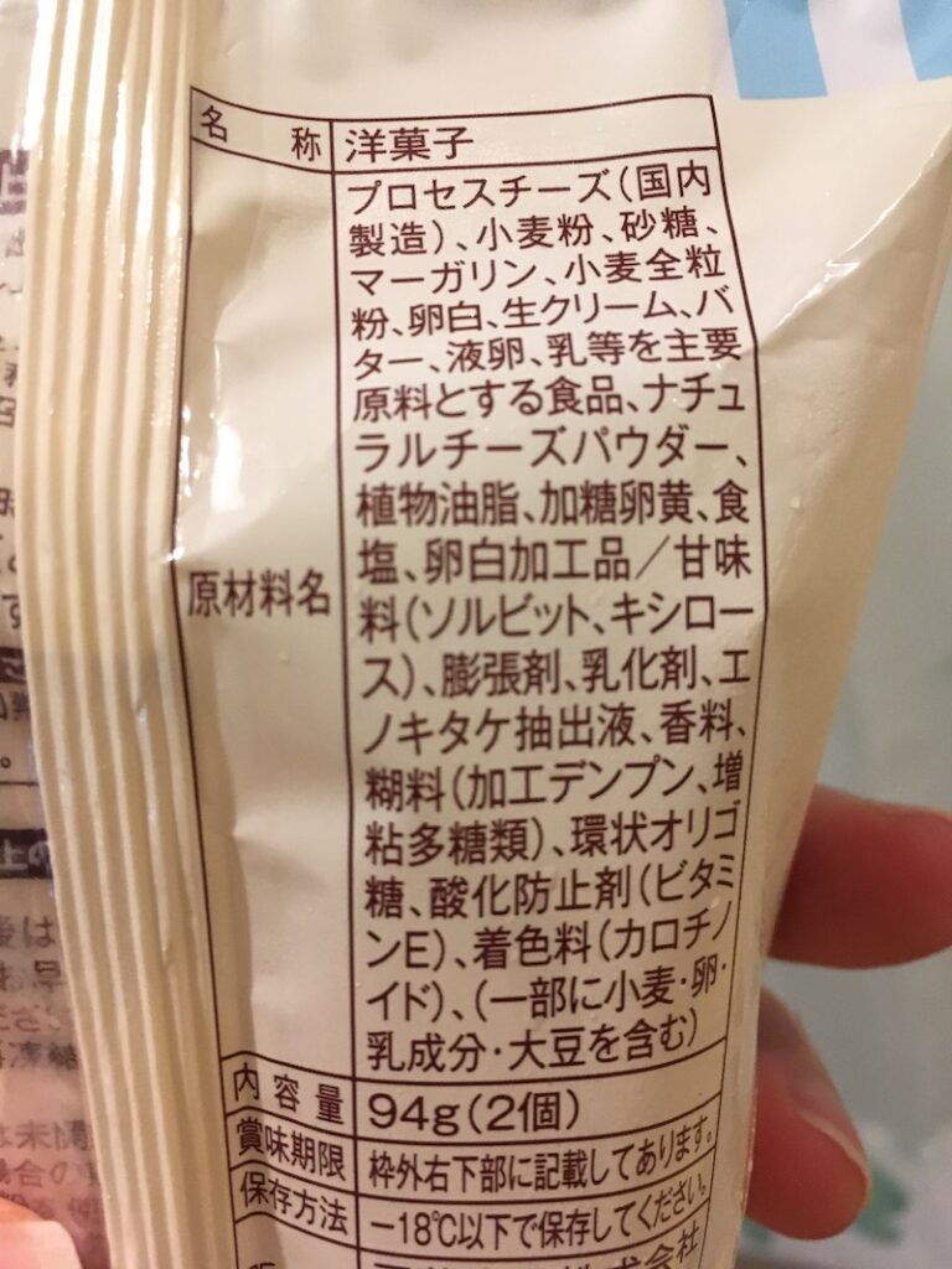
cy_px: 634
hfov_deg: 48.2
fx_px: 1063
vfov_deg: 61.7
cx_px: 476
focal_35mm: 29
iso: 200
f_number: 2.2
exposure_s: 1/30
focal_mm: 4.15
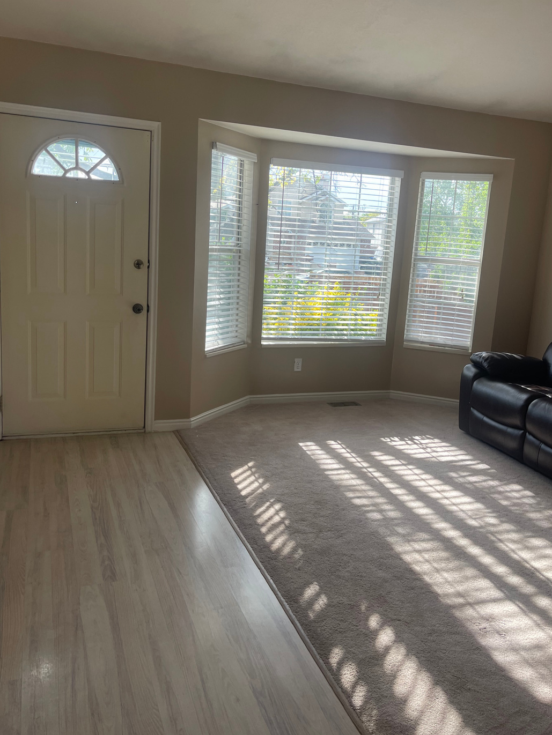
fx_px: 595
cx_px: 298
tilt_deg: -10.8
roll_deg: -3.8
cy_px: 338
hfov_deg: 49.7
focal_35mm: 28
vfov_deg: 63.3
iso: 32
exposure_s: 1/307
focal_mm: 5.1
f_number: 1.6
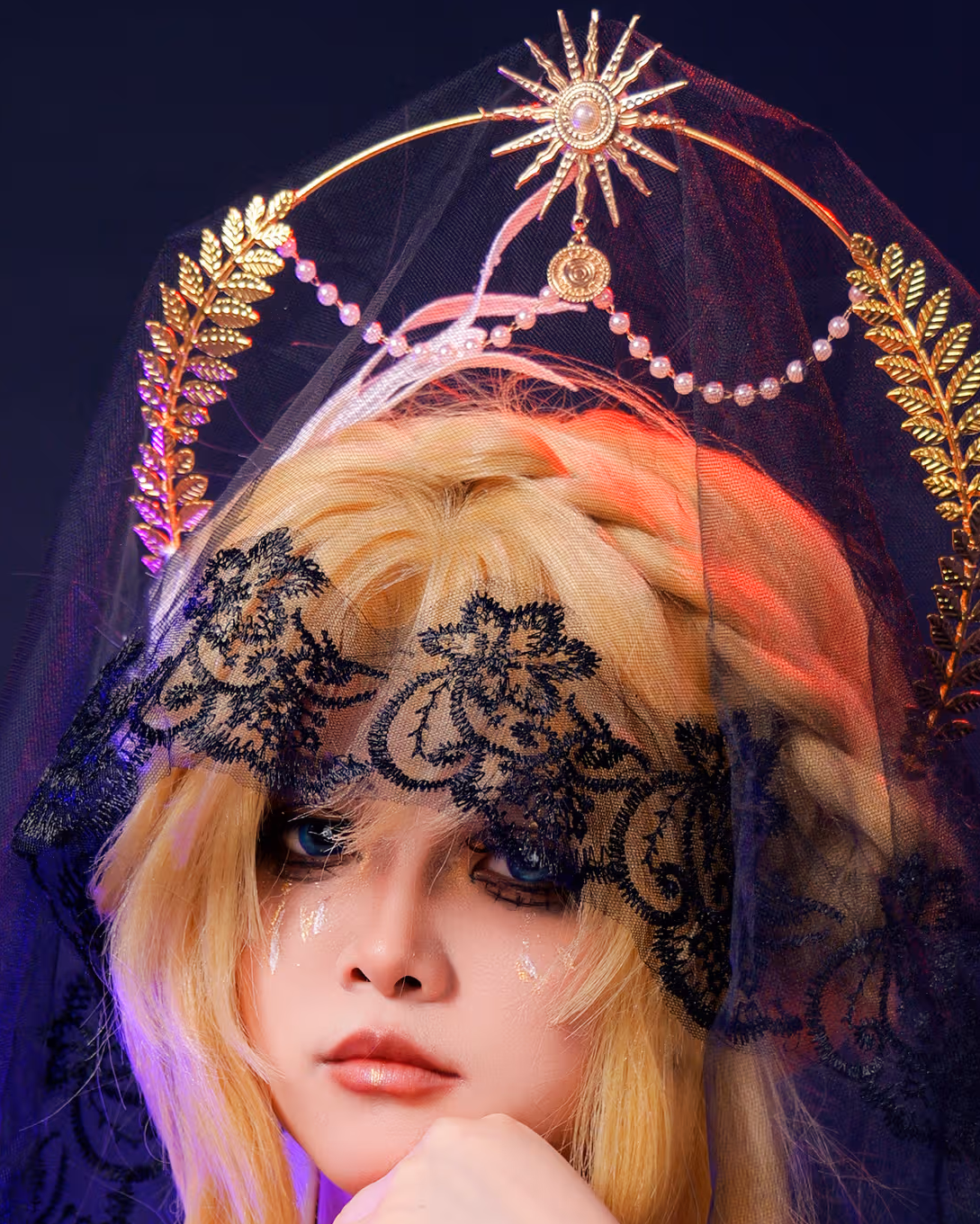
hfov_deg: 17.1
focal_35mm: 90
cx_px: 415
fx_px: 3263
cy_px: 1399
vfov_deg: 20.1
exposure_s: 1/100
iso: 640
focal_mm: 34
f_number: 4.4
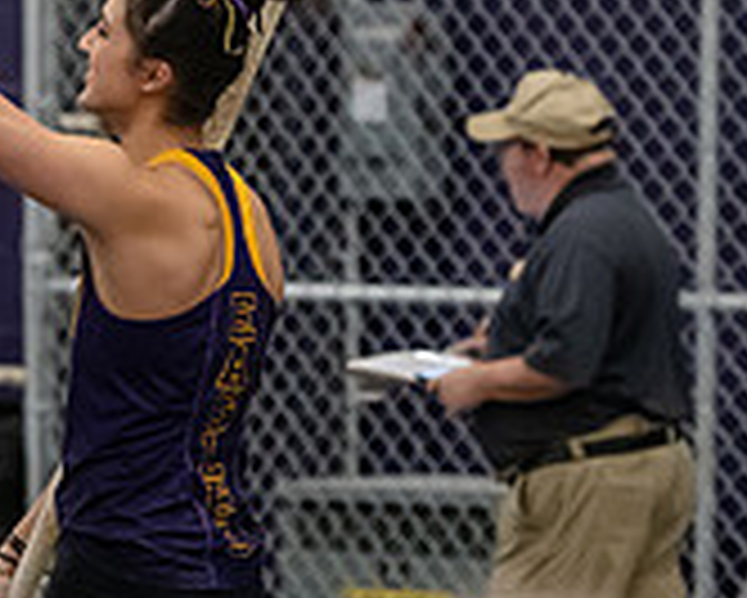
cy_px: 128
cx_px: -230
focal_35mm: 345
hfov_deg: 5.6
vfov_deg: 4.5
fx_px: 7632
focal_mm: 105
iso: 5000
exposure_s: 1/640
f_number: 2.8
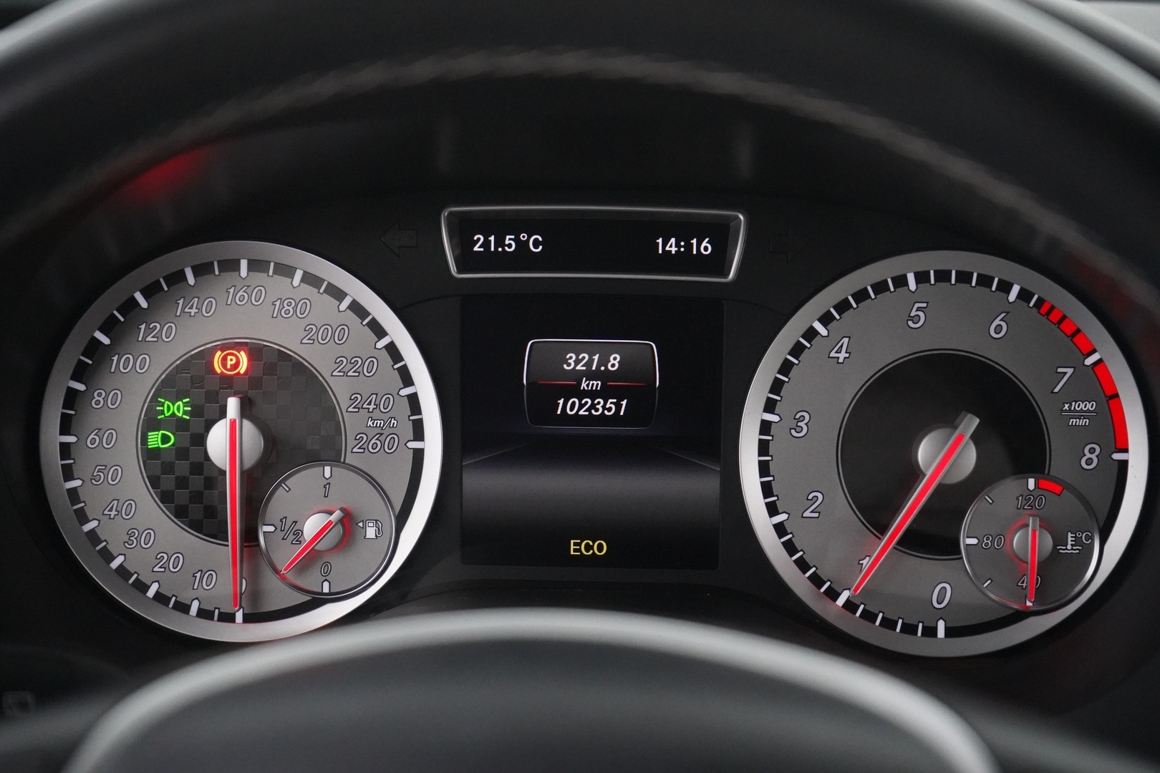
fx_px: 2255
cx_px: 580
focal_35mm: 70
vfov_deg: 19.5
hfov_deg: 28.8
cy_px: 386
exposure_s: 1/60
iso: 12800
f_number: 5.6
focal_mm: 70
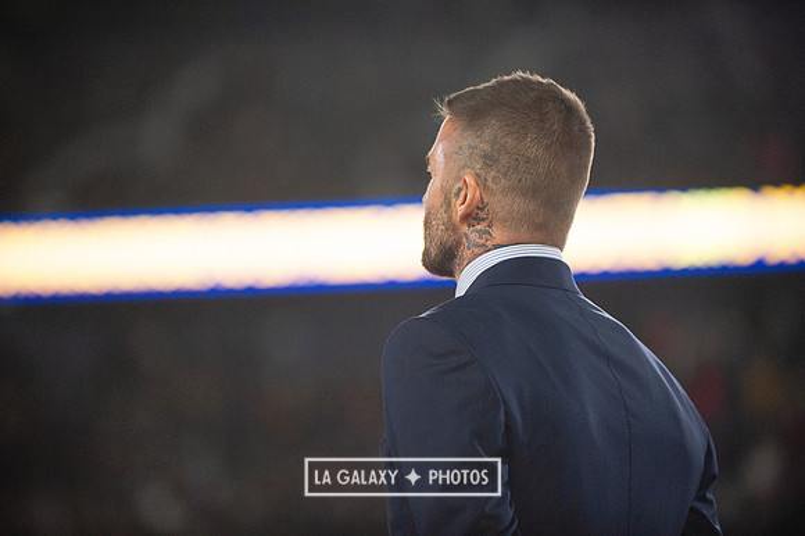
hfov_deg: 10.3
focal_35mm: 200
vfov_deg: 6.9
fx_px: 4470
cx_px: 402
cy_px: 268
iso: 3200
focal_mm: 200
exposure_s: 1/2000
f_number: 2.8
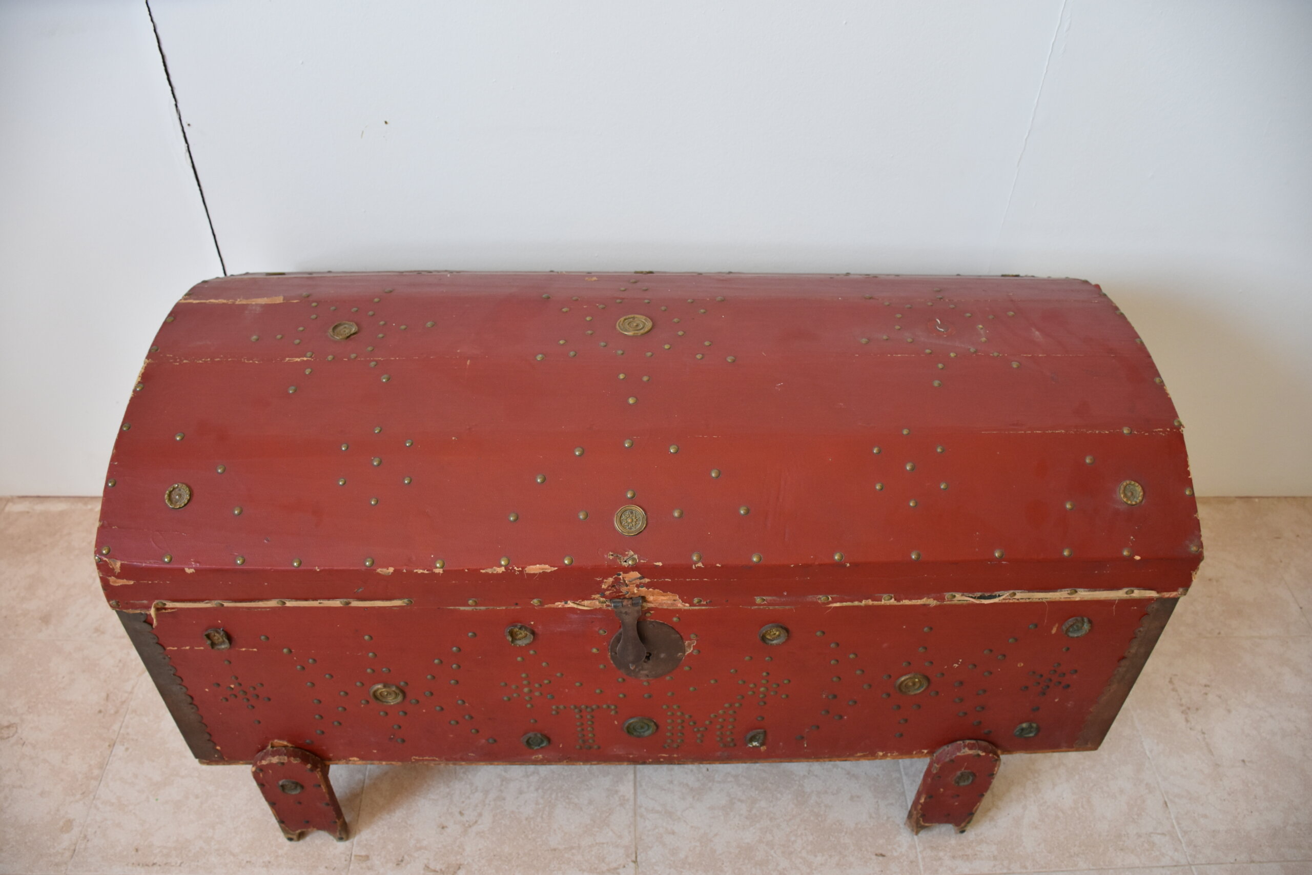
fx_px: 984
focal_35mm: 27
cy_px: 438
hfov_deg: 67.4
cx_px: 656
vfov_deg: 47.9
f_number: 4
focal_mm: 18
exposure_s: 1/60
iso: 900
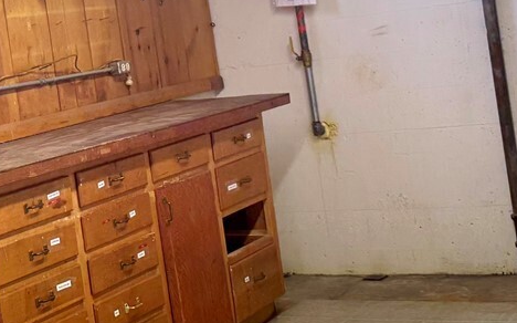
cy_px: 38
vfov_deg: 14.9
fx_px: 1225
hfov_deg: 22.5
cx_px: -45
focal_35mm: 87
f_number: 1.78
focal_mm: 6.76
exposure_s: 1/60
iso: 125
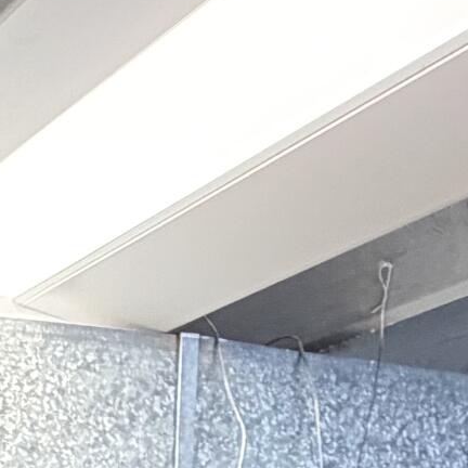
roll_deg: +0.3
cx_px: -334
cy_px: 925
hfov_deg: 17.1
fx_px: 1315
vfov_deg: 16.0
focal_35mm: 86
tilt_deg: -7.1
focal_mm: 2.22
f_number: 2.2
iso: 400
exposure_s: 1/60
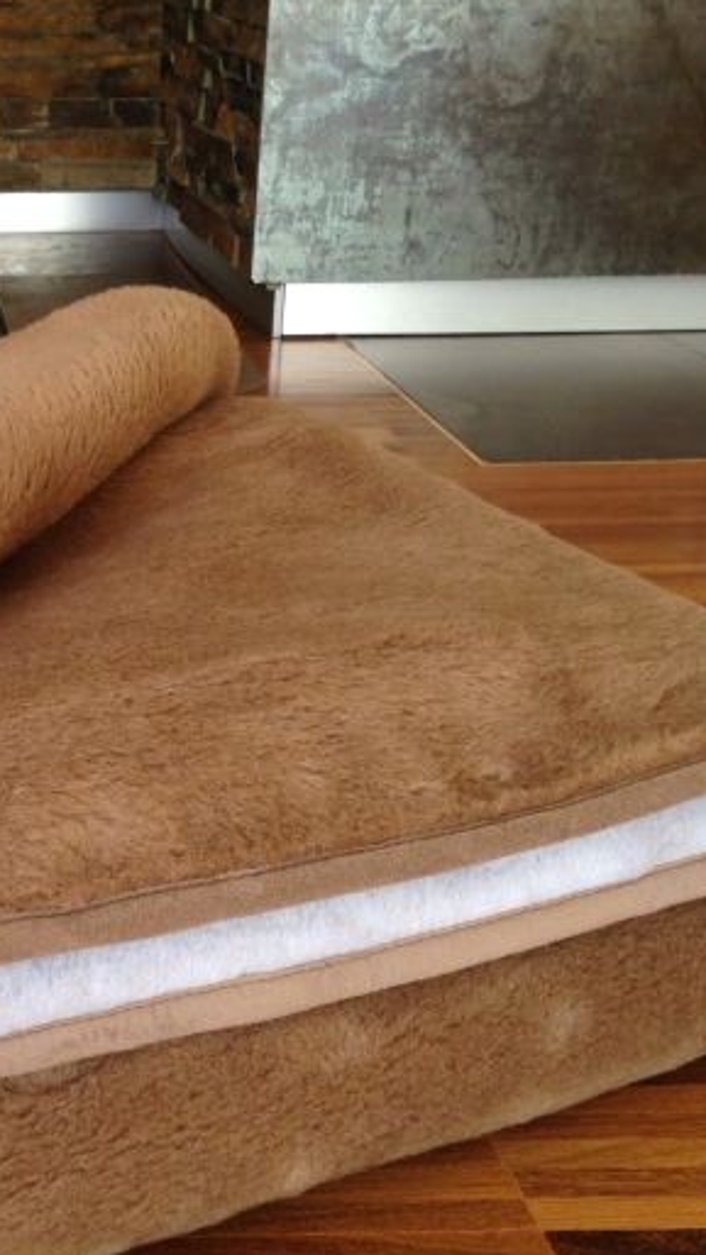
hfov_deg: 20.6
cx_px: -46
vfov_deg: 37.2
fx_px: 1864
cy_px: 674
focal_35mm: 56
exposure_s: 1/30
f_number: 2.4
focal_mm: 4.12
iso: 64
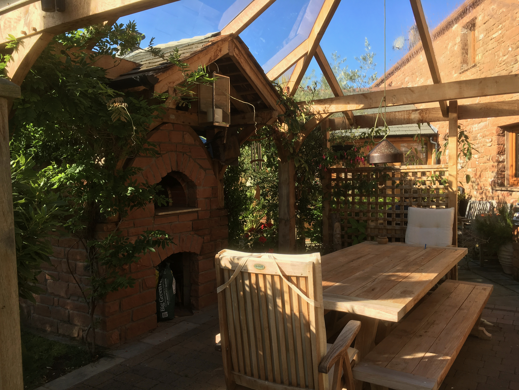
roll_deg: +1.2
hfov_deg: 61.7
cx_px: 260
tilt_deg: -2.2
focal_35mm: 29
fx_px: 435
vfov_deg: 48.2
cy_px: 195
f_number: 2.2
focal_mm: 4.15
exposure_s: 1/605
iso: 25
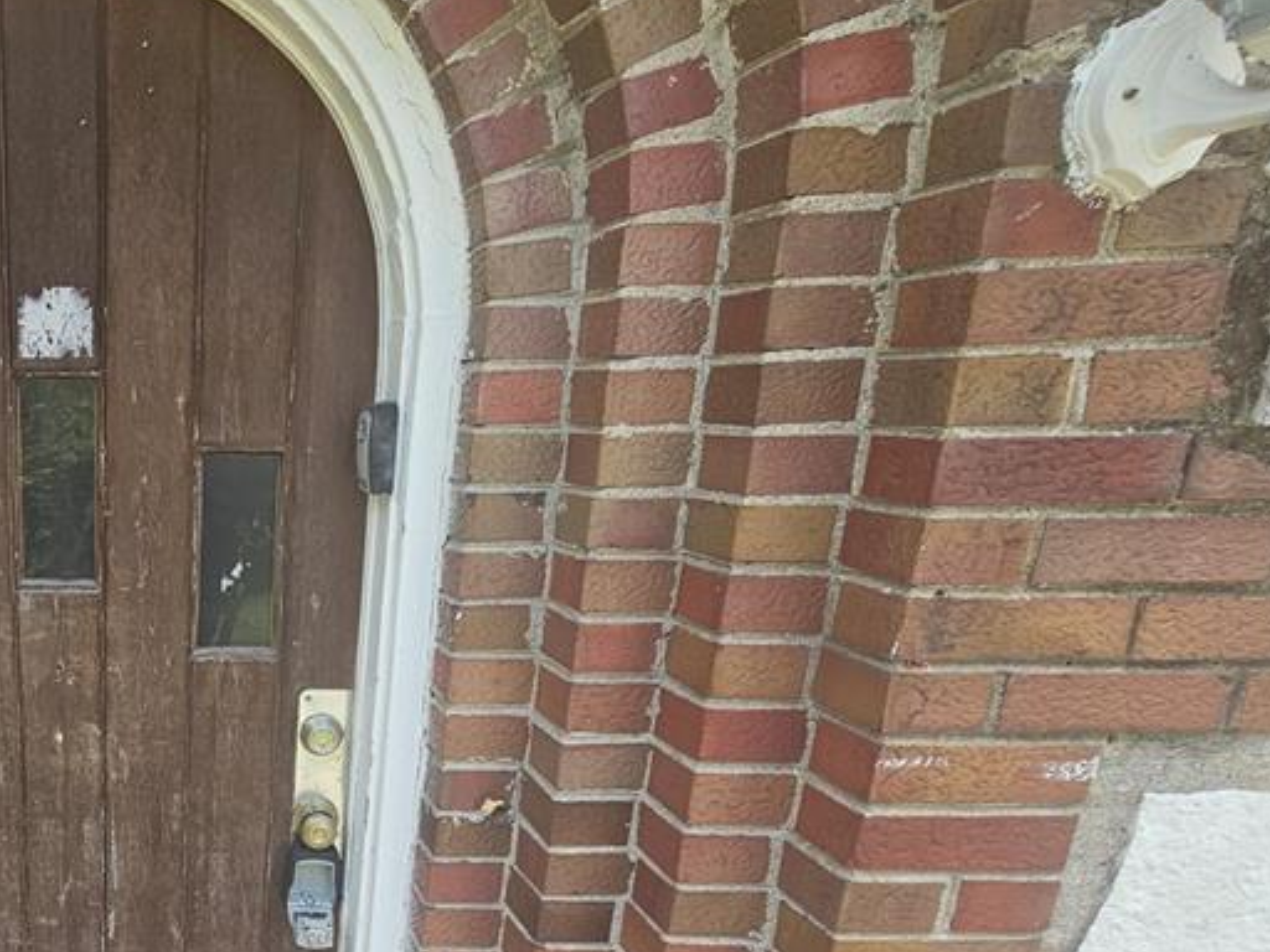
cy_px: 684
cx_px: 94
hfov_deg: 56.6
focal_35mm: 26
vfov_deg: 51.4
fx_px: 954
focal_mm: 2.2
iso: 50
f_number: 2.2
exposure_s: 1/328
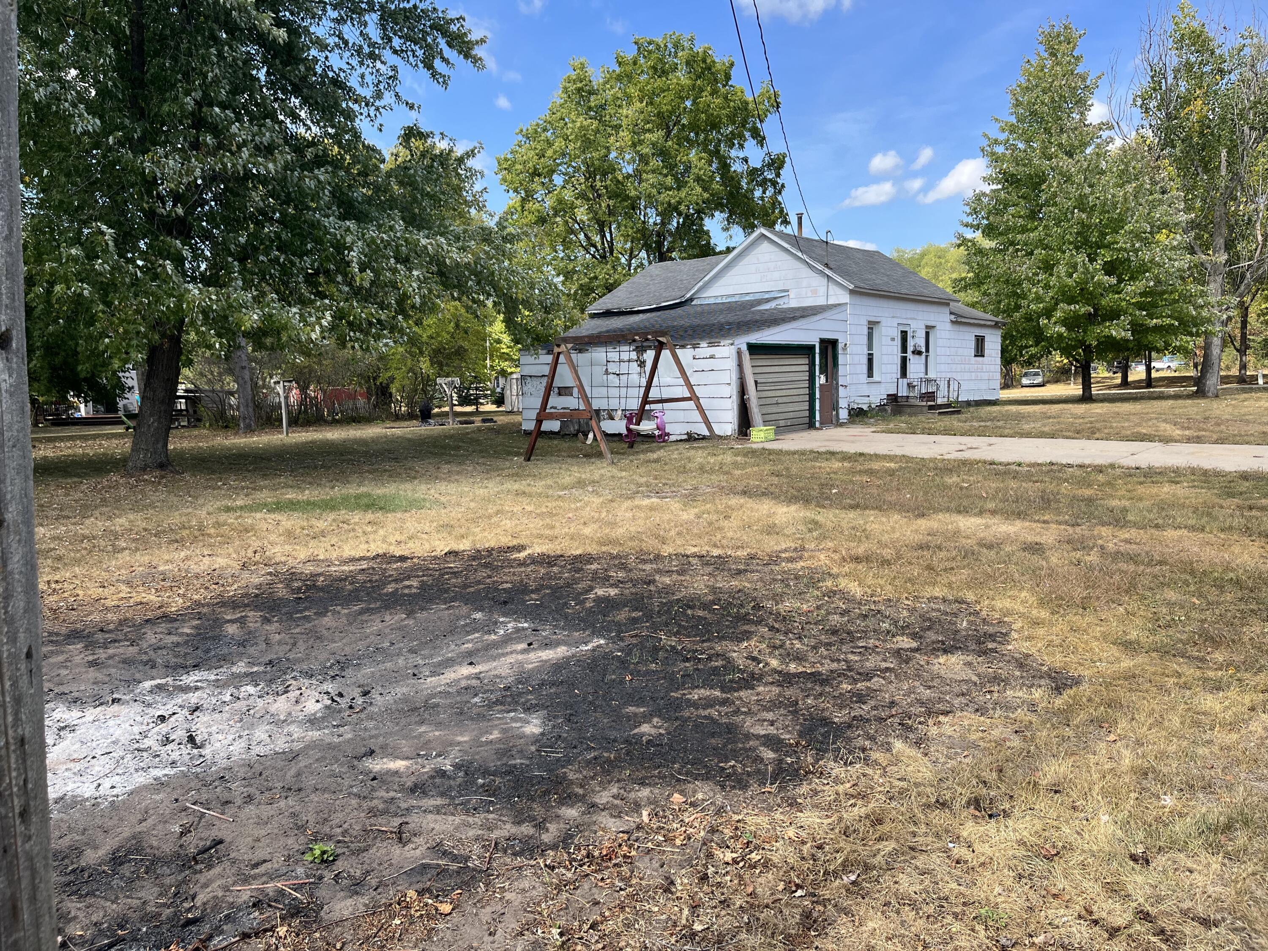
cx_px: 634
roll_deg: +0.9
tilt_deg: -5.3
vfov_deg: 53.1
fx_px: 952
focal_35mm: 26
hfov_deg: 67.3
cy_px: 476
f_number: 1.6
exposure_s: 1/1339
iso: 50
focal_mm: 5.1
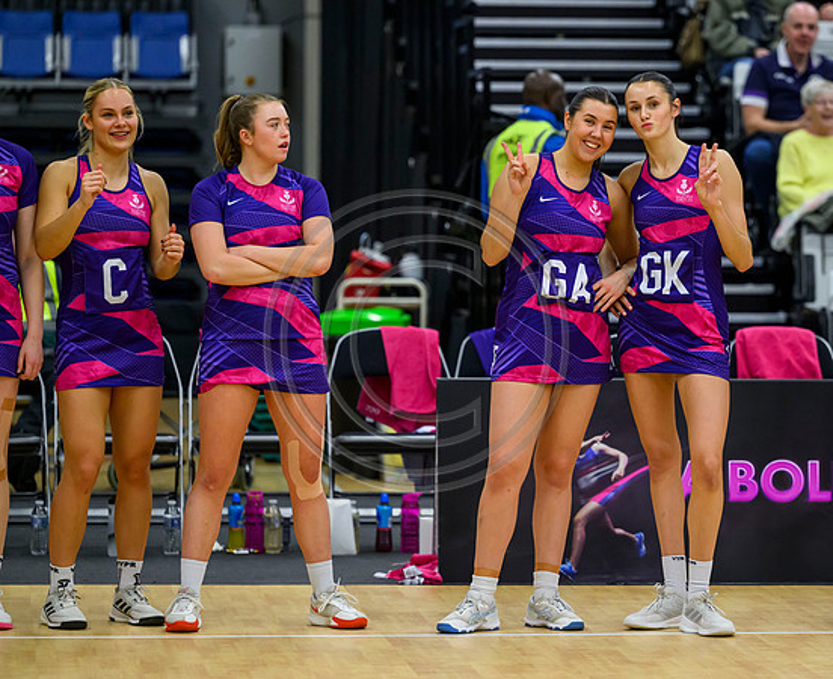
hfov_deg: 8.8
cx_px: 575
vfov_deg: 7.2
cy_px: 323
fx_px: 5427
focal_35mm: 219
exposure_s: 1/1000
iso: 4000
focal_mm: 170
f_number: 3.2
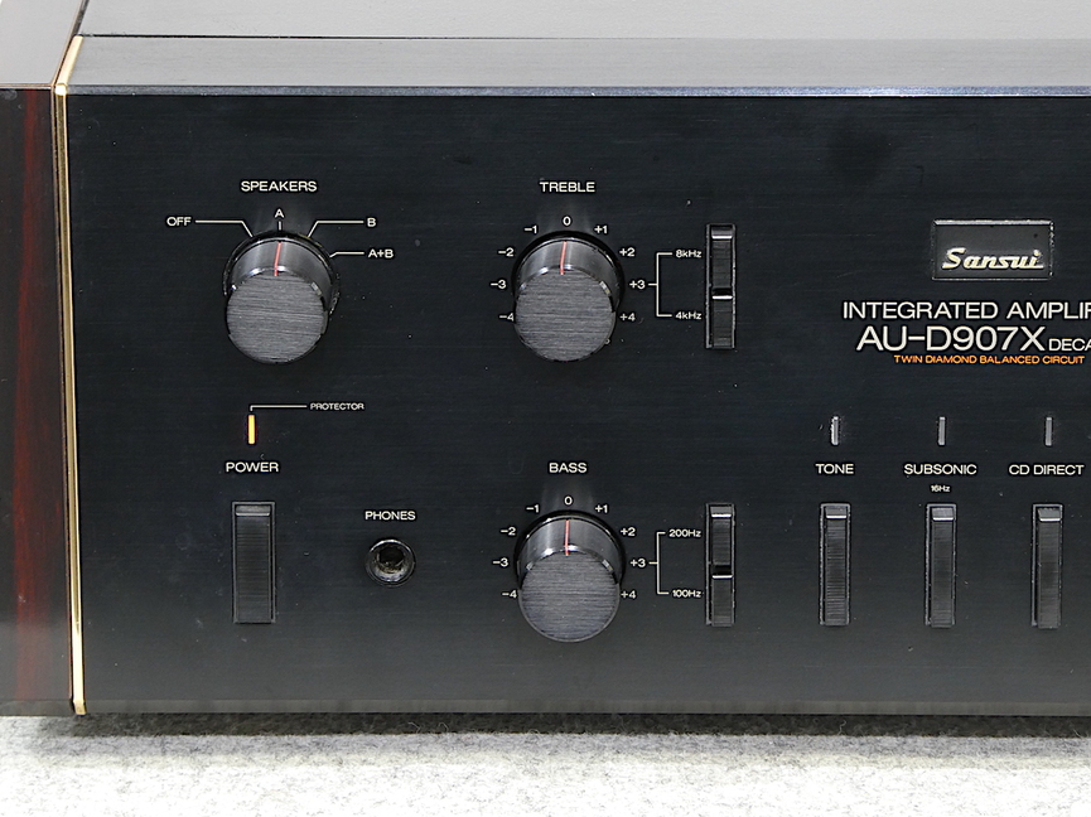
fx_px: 6017
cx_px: 499
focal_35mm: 191
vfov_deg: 7.8
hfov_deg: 10.4
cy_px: 388
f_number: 5.6
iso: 200
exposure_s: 1/2
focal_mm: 30.9
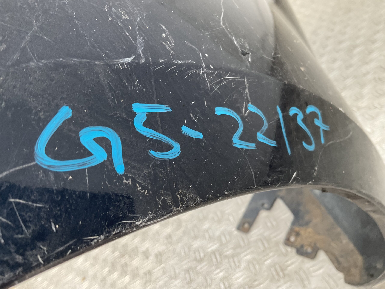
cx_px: 192
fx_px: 323
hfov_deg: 61.7
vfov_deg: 48.2
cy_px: 144
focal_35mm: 29
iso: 64
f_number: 1.8
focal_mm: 3
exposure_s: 1/120
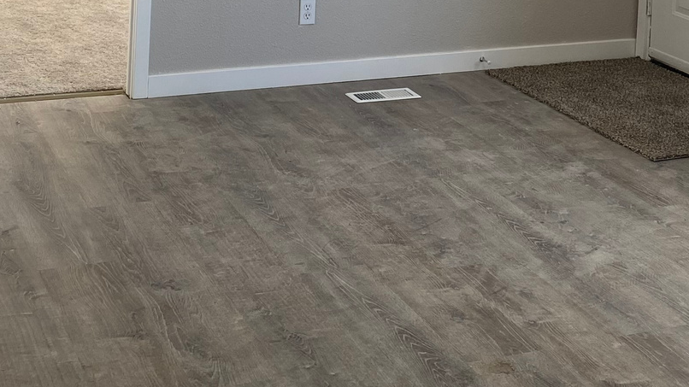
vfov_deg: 15.4
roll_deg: -2.9
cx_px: 370
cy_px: -202
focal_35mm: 72
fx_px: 1315
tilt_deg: -5.0
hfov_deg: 29.3
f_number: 1.8
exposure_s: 1/121
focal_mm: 4.25
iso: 64
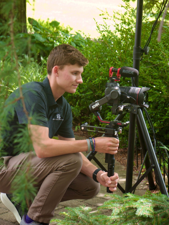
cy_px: 112
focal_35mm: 120
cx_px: 84
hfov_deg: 12.3
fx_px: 781
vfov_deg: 16.4
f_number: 5.6
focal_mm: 60
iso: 200
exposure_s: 1/40
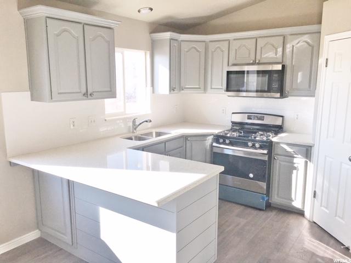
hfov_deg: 61.7
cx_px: 176
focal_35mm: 29
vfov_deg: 48.2
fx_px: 294
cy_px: 132
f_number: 2.2
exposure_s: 1/490
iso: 25
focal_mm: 4.15
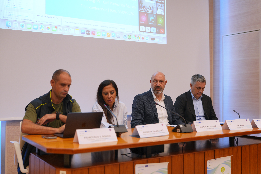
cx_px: 130
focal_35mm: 42
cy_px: 87
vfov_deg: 31.9
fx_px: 304
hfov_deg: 46.4
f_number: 2
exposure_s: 1/50
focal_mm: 42
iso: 100
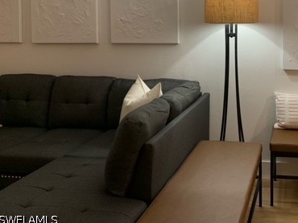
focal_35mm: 45
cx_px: 254
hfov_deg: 39.8
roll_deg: +0.2
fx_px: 387
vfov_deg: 31.1
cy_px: 35
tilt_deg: -2.0
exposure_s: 1/60
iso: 100
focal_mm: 4.25
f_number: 1.8
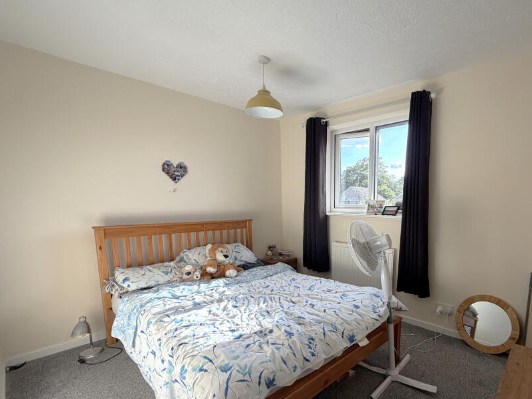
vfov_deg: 70.9
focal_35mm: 18
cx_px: 329
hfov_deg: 86.2
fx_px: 277
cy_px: 238
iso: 40
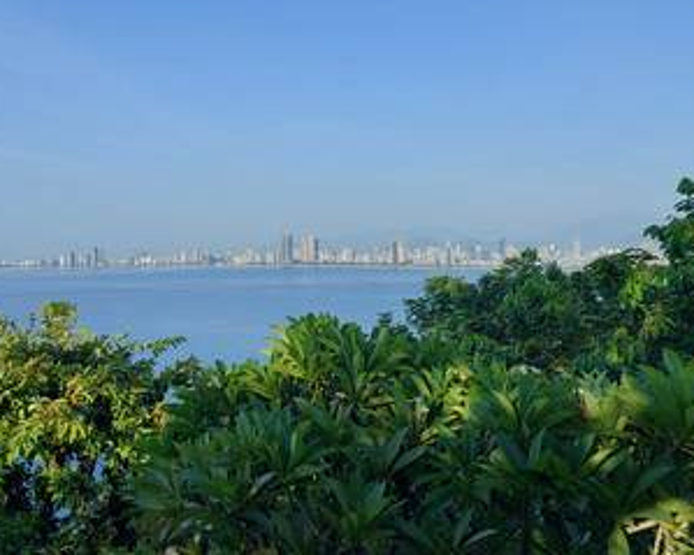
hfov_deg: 50.0
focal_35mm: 36
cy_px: 195
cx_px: 283
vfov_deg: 40.7
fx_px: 739
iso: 25
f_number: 1.8
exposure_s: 1/658
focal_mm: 5.06
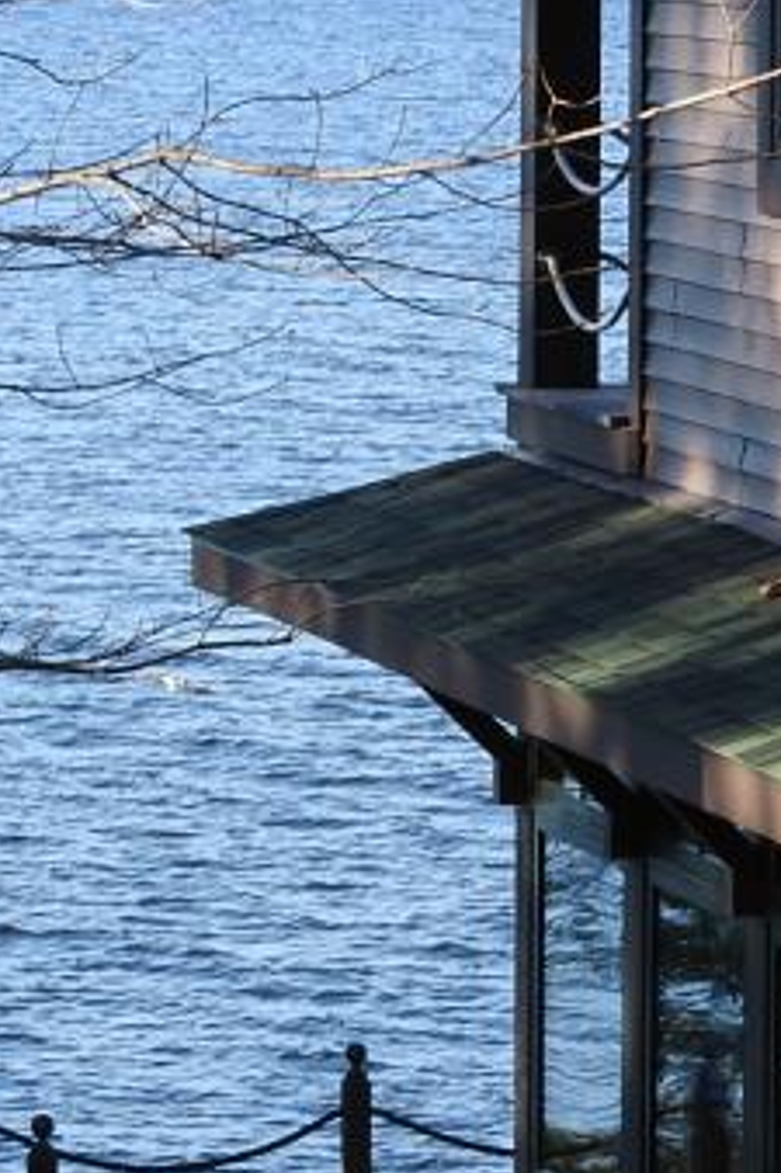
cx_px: 521
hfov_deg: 5.1
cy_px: 659
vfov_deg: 7.7
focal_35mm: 268
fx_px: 8729
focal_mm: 15.2
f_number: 4.5
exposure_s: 1/160
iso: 100
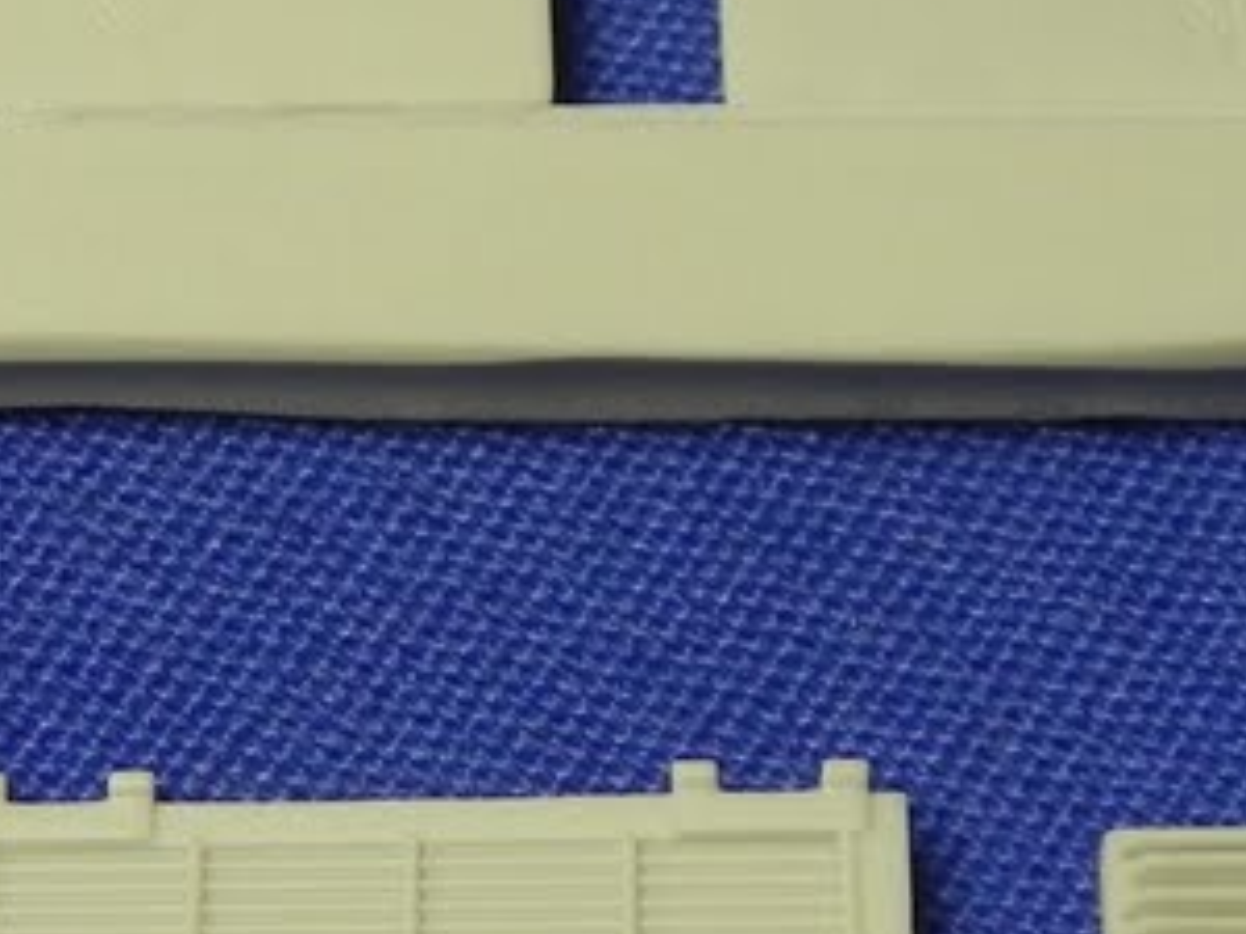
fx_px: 5039
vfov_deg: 10.6
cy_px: 598
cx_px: 150
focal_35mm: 140
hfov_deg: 14.0
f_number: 3.2
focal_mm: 7.3
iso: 214
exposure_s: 1/30
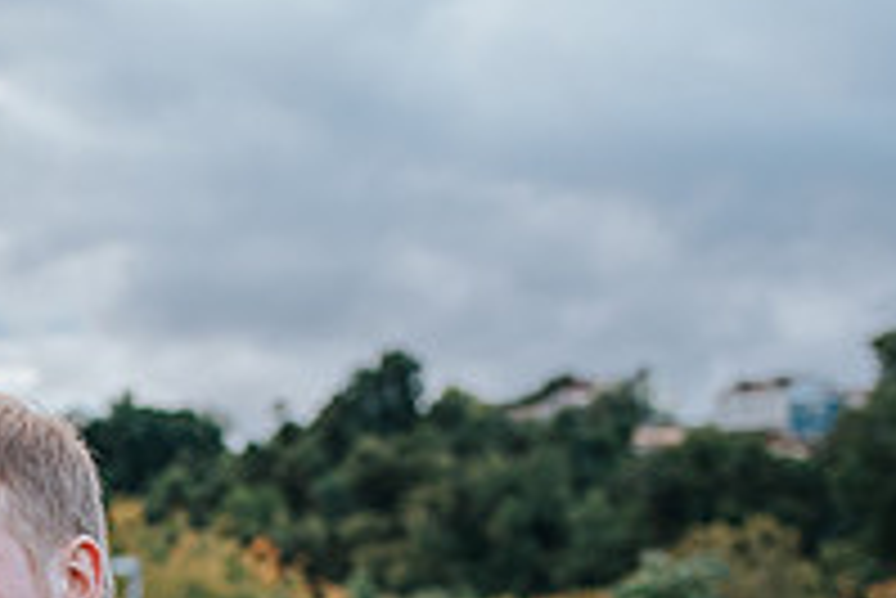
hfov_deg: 19.1
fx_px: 2540
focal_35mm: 102
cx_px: -126
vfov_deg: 12.9
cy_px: 807
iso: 1000
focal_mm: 35
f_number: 3.2
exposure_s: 1/1250
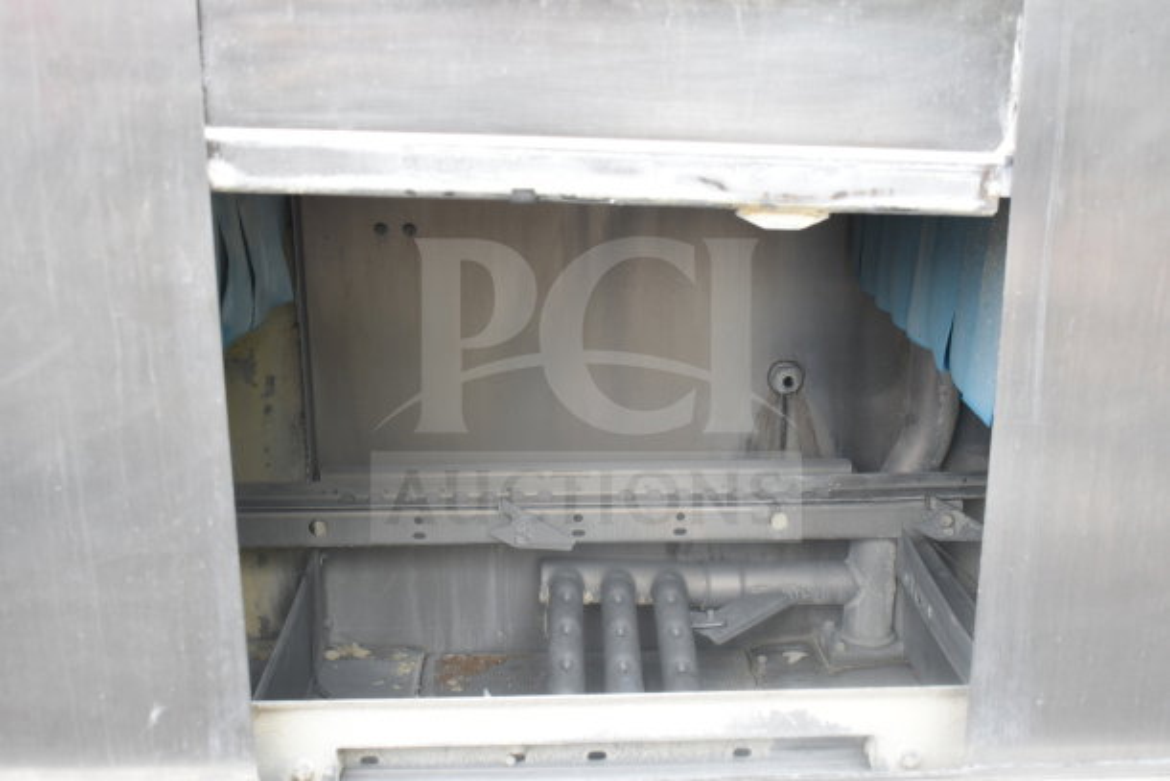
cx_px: 585
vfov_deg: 33.0
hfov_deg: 47.9
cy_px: 390
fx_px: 1316
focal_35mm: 40
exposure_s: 1/80
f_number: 4.5
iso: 200
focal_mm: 27
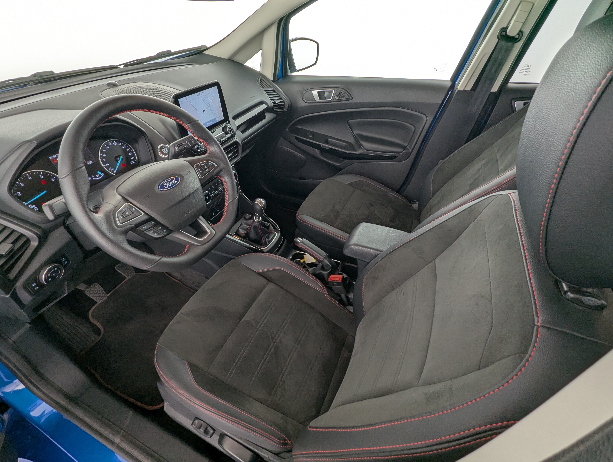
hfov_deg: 94.4
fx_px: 284
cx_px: 306
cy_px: 231
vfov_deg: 78.2
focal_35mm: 16
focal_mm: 2.35
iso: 67
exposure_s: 1/46.8
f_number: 2.2
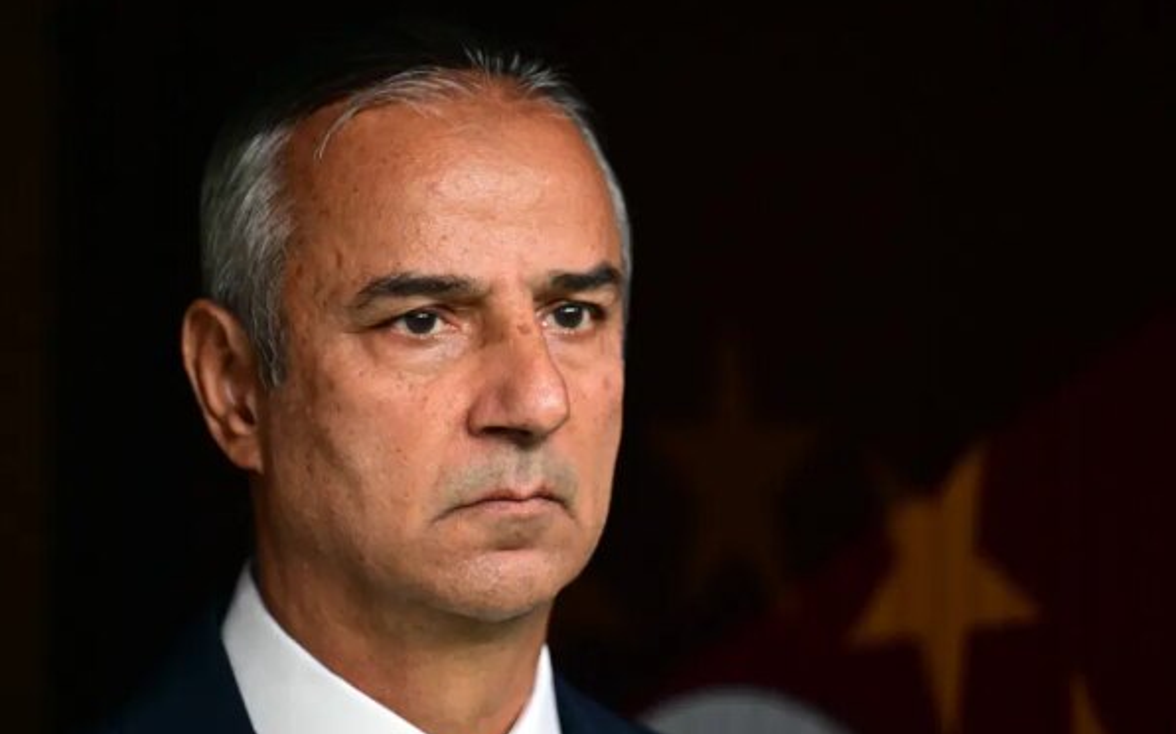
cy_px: 387
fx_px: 6247
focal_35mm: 195
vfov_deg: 6.7
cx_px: 588
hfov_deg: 10.8
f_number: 2.8
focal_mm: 190
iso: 2000
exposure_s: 1/500
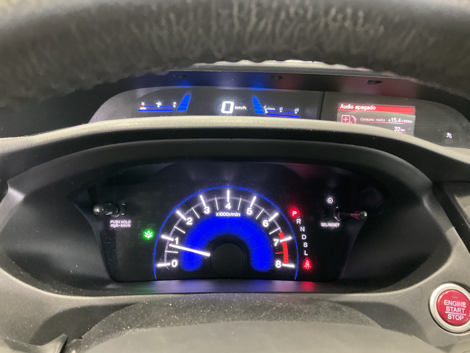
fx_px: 394
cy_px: 176
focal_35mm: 29
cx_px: 235
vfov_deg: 48.2
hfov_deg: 61.7
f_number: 1.8
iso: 400
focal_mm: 3
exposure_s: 1/30
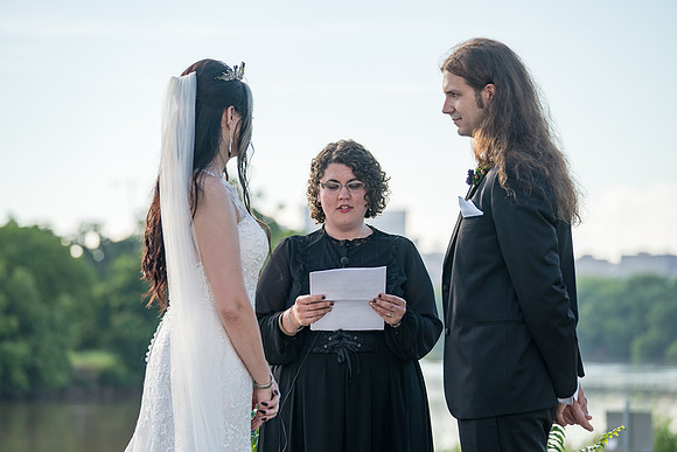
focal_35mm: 139
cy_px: 226
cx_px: 338
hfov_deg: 14.8
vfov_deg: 9.9
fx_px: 2614
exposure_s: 1/500
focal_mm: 139
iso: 100
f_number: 4
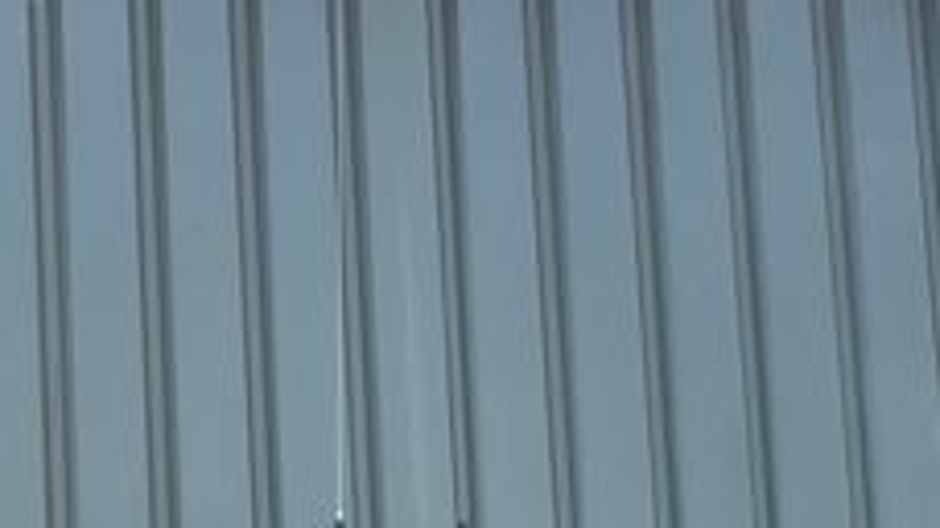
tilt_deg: +11.0
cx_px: -433
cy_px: 926
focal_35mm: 138
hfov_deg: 14.6
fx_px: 3438
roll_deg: +0.8
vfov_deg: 8.5
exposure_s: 1/454
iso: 32
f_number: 1.6
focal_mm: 4.2
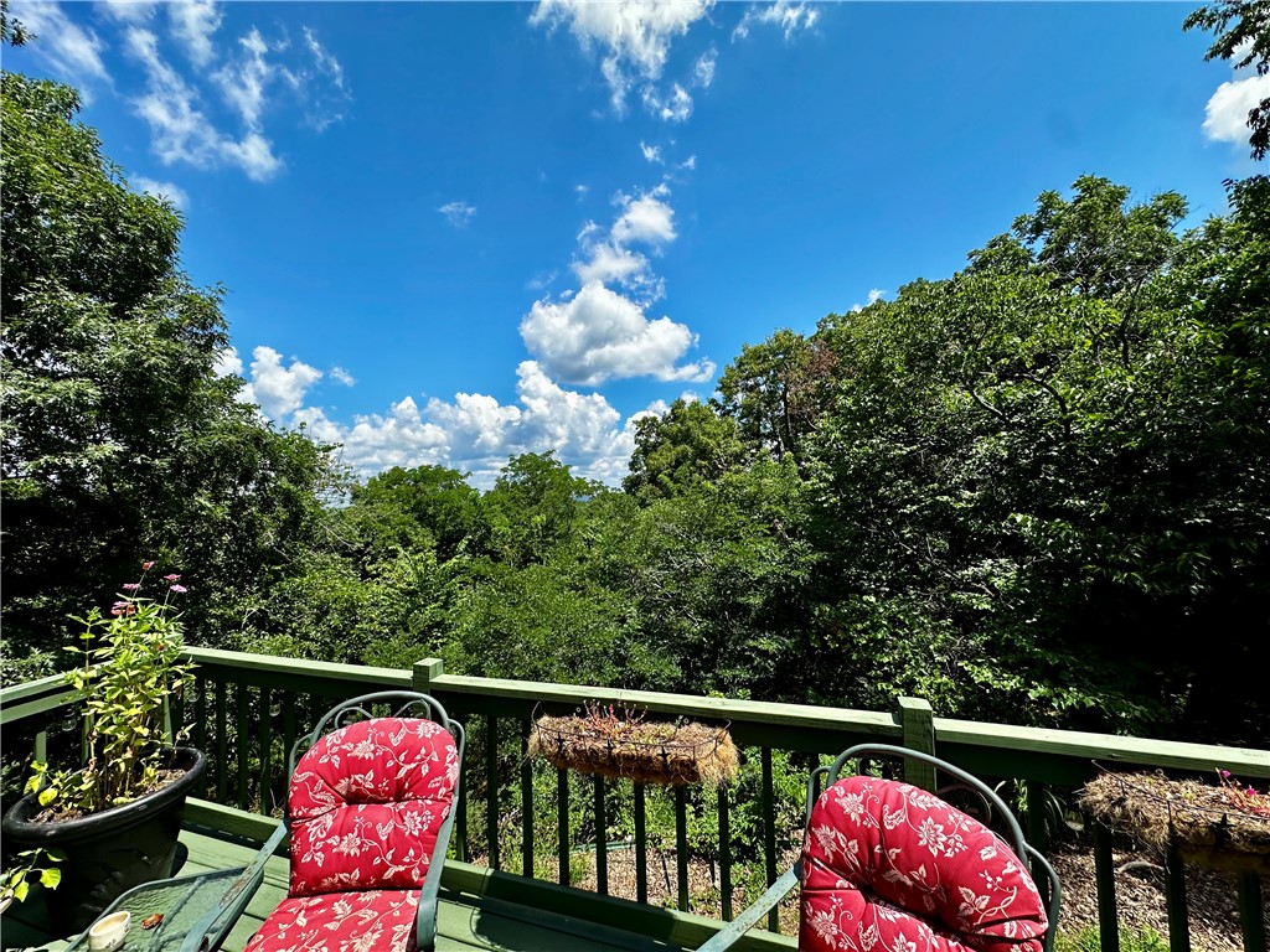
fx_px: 514
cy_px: 476
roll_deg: +3.1
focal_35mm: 14
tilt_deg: +2.7
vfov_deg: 85.7
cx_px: 635
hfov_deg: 102.1
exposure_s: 1/1667
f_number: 2.2
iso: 50
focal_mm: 2.22
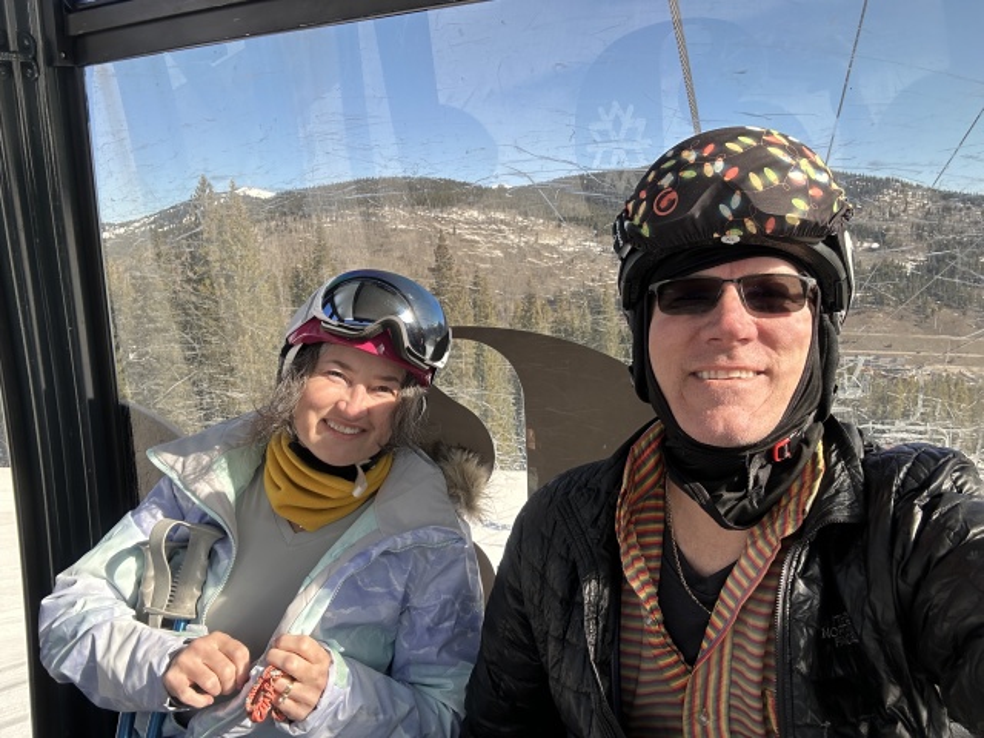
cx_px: 492
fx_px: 654
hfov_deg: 73.9
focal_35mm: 23
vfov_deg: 58.9
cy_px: 369
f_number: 1.9
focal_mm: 2.69
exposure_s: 1/322
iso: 25
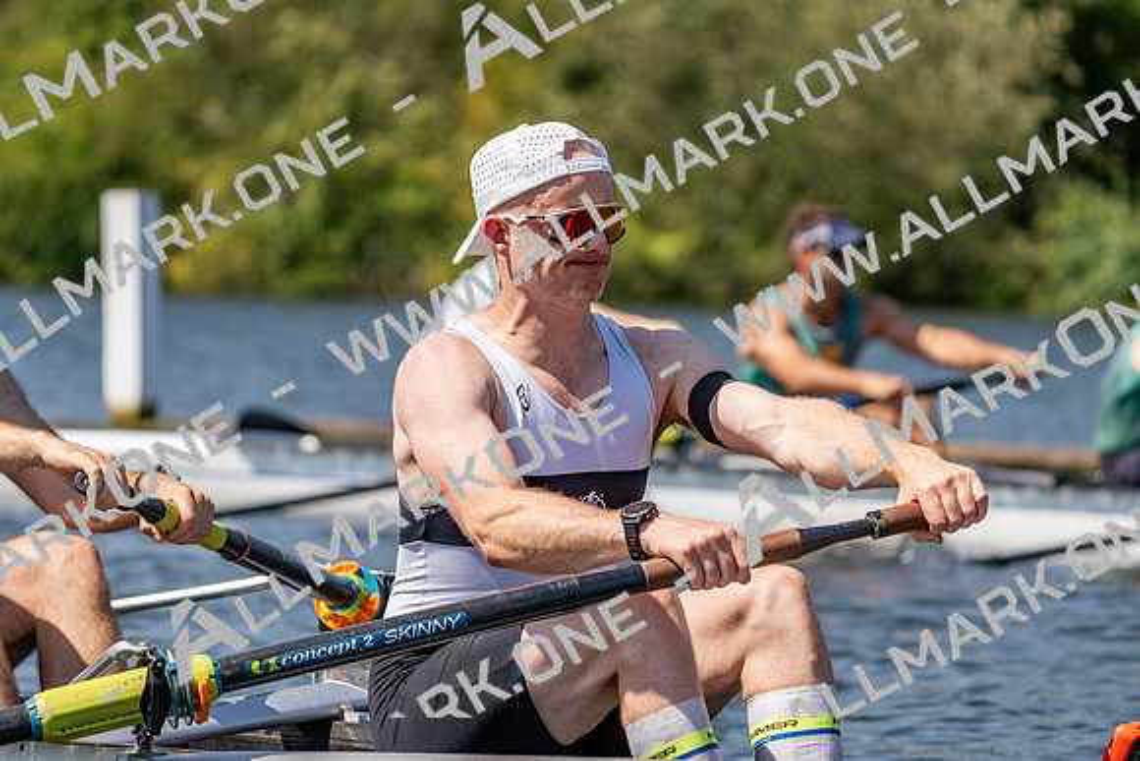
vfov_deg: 5.5
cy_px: 380
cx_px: 570
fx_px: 7855
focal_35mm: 248
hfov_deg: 8.3
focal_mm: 248
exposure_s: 1/2000
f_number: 5.6
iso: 250
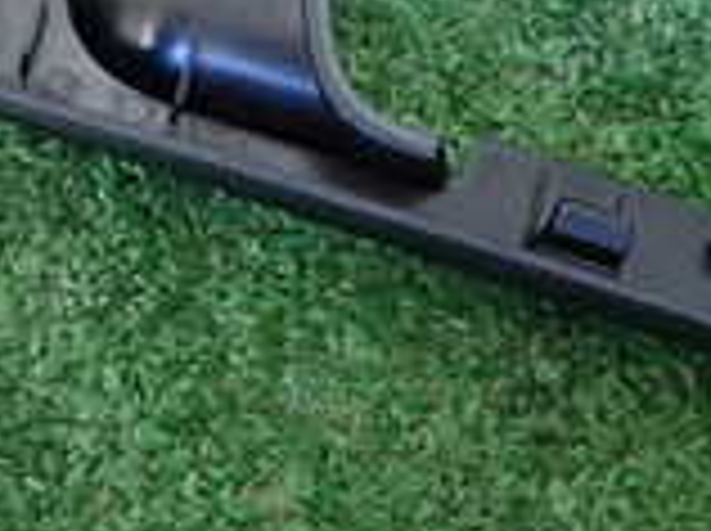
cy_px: -266
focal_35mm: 114
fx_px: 2338
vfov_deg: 12.3
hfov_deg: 17.0
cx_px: 50
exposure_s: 1/30
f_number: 2.3
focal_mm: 5.4
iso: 400
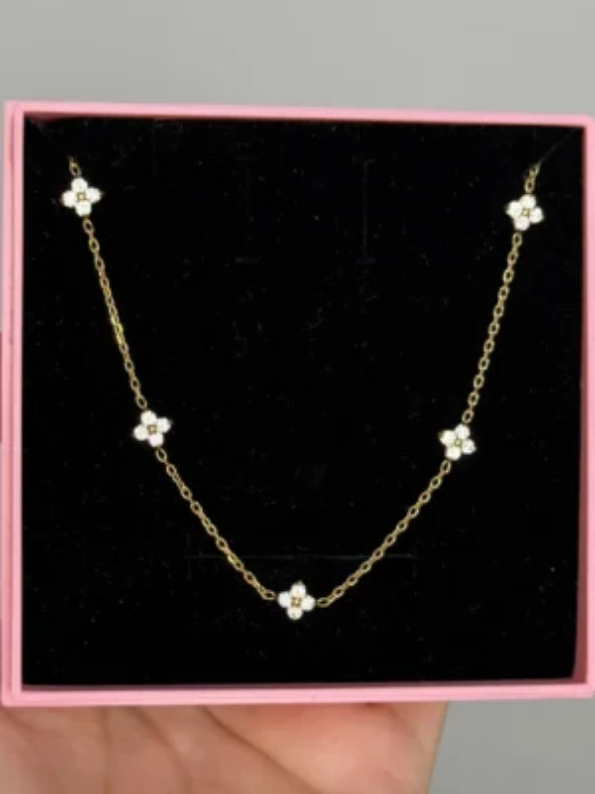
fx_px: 1100
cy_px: 397
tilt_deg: -26.5
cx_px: 298
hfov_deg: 30.3
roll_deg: +0.3
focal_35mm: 48
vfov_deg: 39.7
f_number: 1.78
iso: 64
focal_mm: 6.76
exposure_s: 1/301
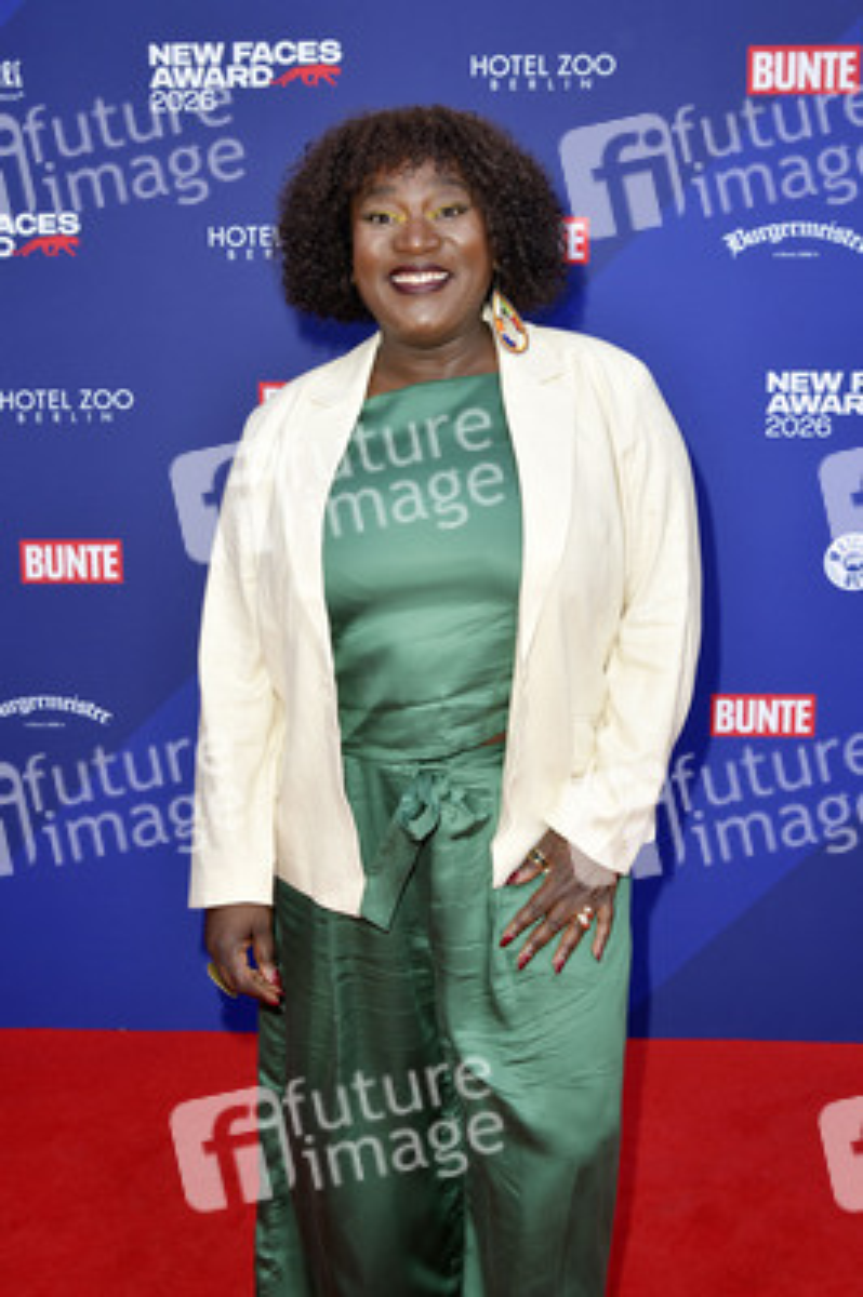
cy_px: 648
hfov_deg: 28.0
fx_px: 1729
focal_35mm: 48
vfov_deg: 41.1
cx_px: 432
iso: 640
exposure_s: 1/200
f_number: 6.3
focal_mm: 48
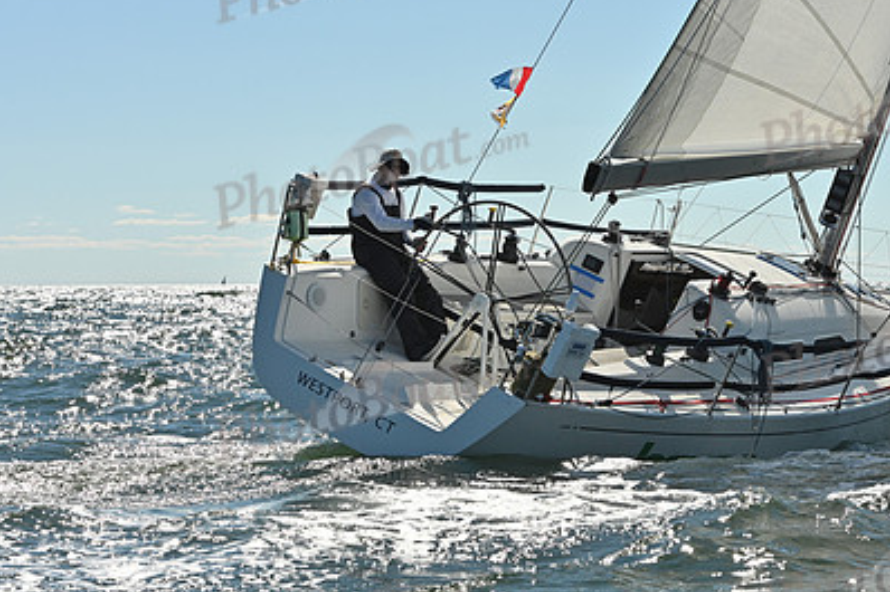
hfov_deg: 19.9
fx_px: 2520
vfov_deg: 13.4
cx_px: 646
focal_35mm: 102
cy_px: 256
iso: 320
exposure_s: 1/1600
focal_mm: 70
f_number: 9
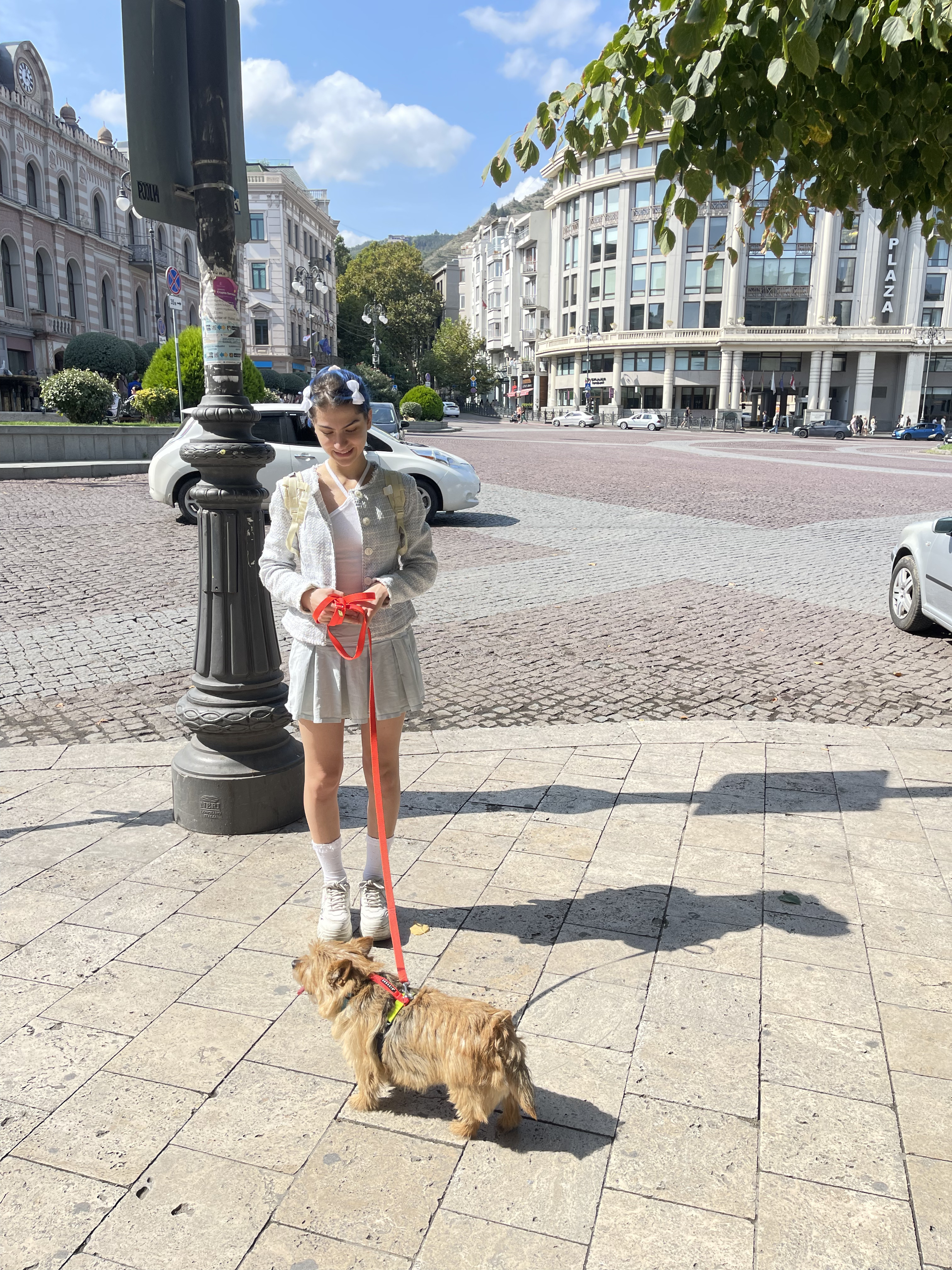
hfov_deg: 54.9
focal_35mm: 25
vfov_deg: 69.4
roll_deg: +0.3
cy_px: 635
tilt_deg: -11.4
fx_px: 917
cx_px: 476
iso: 32
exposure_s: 1/1439
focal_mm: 5.1
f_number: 1.6
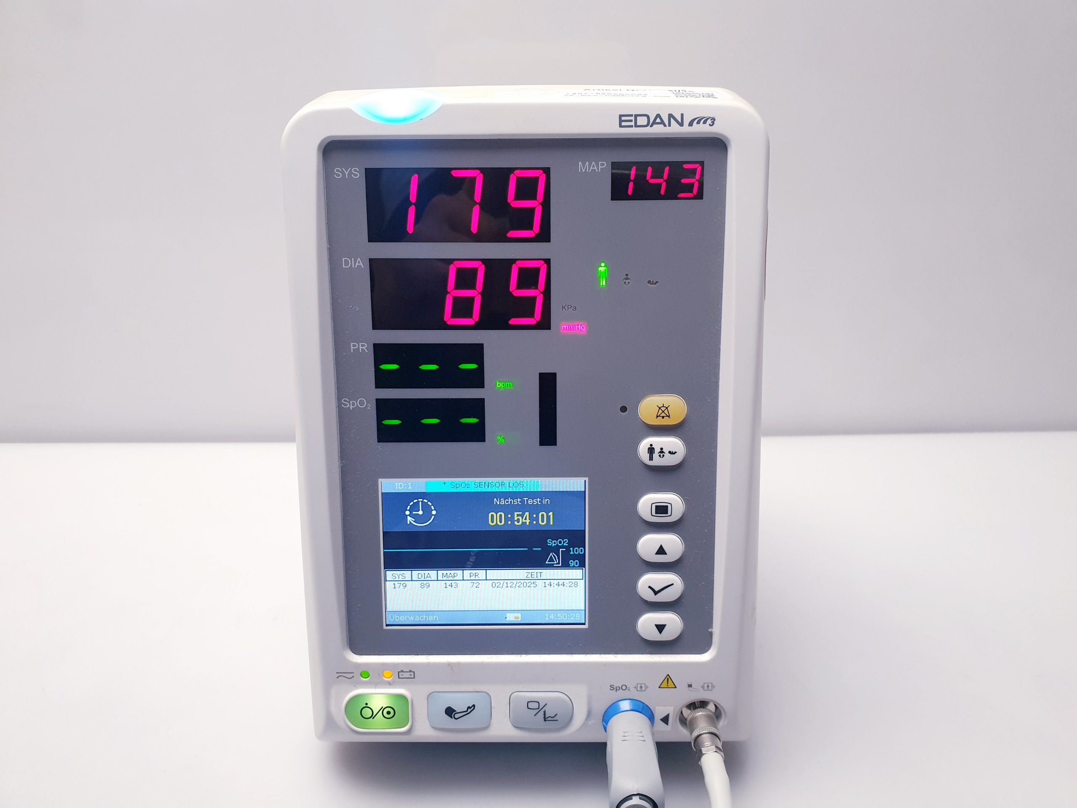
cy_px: 404
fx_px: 809
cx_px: 538
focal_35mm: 26
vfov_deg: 53.1
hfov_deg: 67.3
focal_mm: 4.3
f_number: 2.4
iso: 160
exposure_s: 1/100
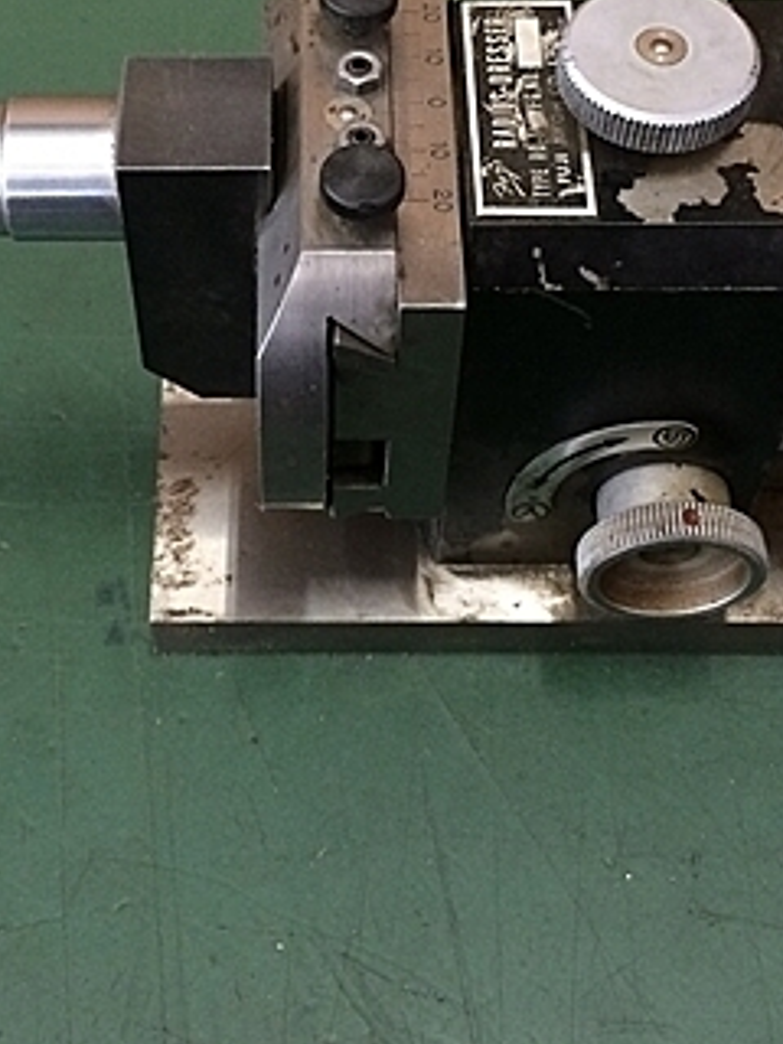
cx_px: 287
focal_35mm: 58
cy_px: 297
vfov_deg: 32.8
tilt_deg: -54.6
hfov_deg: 25.1
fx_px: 1749
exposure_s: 1/30
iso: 200
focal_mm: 4.15
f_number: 2.2
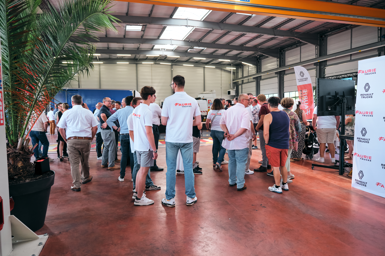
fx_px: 257
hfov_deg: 73.7
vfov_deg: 53.1
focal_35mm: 24
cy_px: 128
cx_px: 192
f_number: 4
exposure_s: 1/125
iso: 800
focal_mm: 16
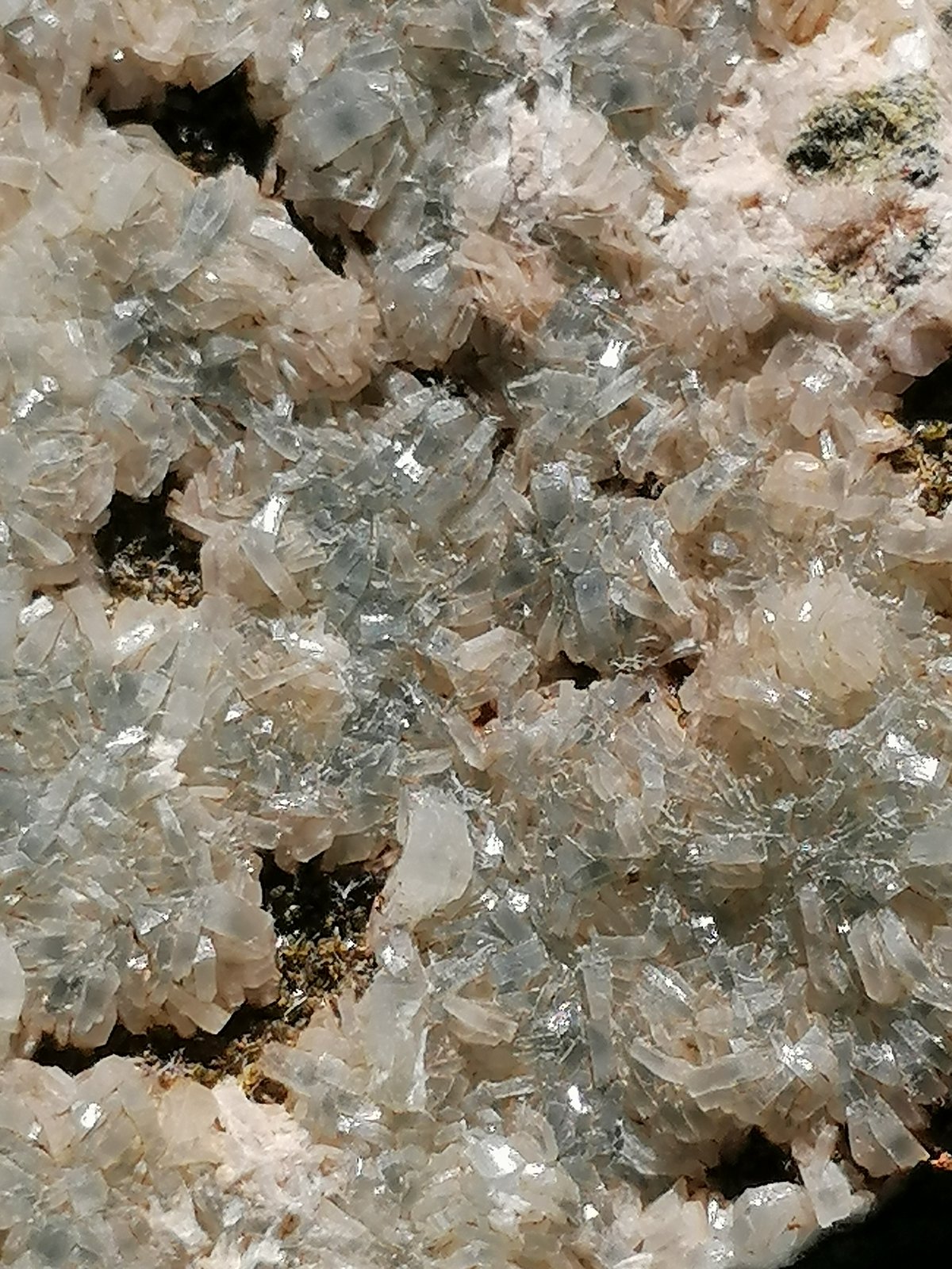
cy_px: 634
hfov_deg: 12.2
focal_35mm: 121
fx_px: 4437
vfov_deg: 16.3
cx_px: 476
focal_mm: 4.75
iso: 50
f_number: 1.8
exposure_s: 1/1081
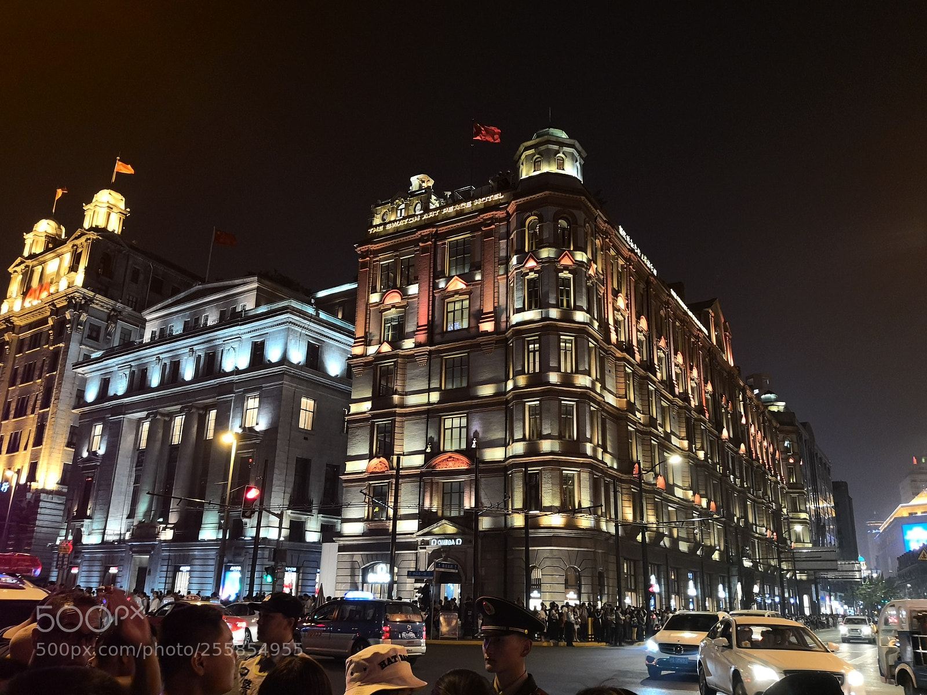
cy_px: 348
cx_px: 464
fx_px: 723
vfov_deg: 51.4
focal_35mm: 27
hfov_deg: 65.3
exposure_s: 1/33.3
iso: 320
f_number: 1.6
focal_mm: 3.95
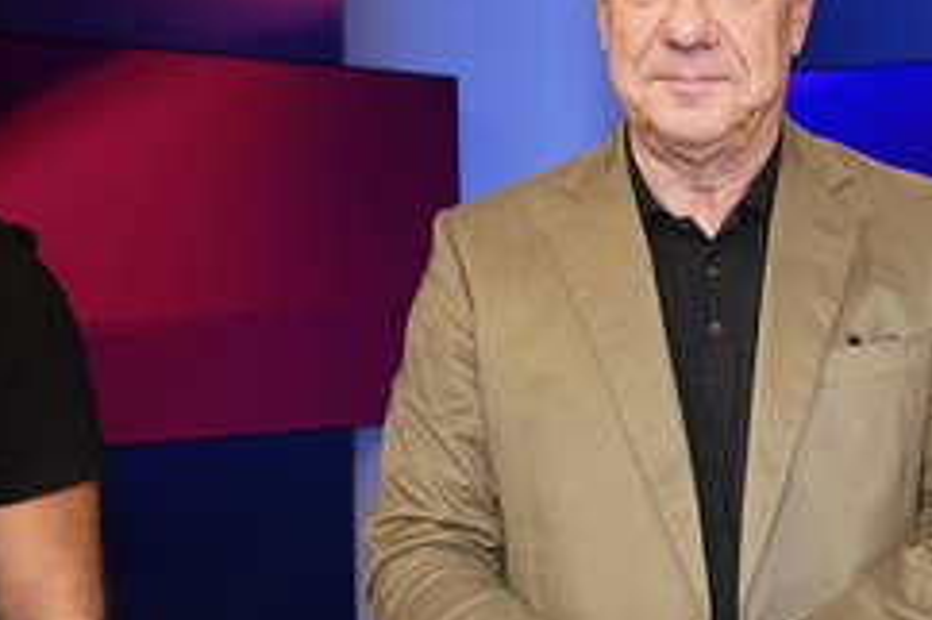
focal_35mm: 56
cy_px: 320
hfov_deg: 34.7
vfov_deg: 24.2
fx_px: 1449
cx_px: 726
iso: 2000
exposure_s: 1/125
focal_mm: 30
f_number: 5
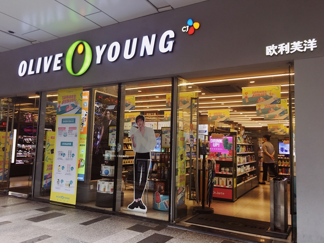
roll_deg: -2.7
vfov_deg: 48.2
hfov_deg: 61.7
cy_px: 122
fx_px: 271
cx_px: 162
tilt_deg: +5.7
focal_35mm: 29
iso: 25
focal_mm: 4.15
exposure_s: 1/50
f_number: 2.2
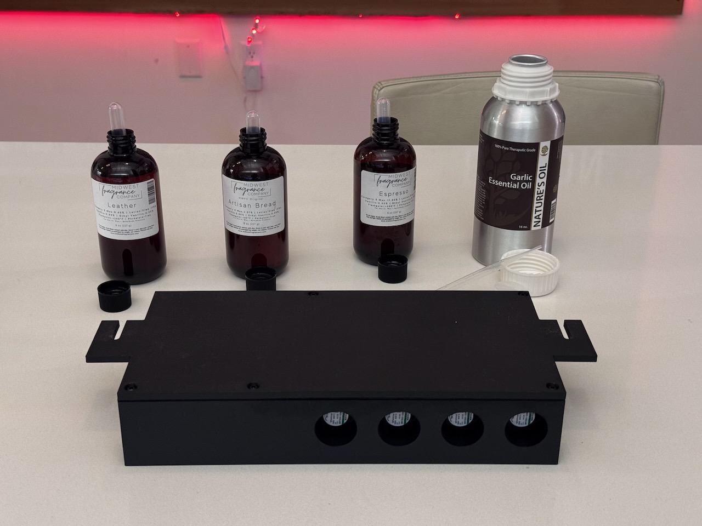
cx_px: 351
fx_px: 973
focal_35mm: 48
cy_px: 263
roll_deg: +0.1
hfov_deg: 39.7
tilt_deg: -26.1
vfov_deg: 30.3
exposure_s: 1/40
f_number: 1.78
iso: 250
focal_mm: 6.76
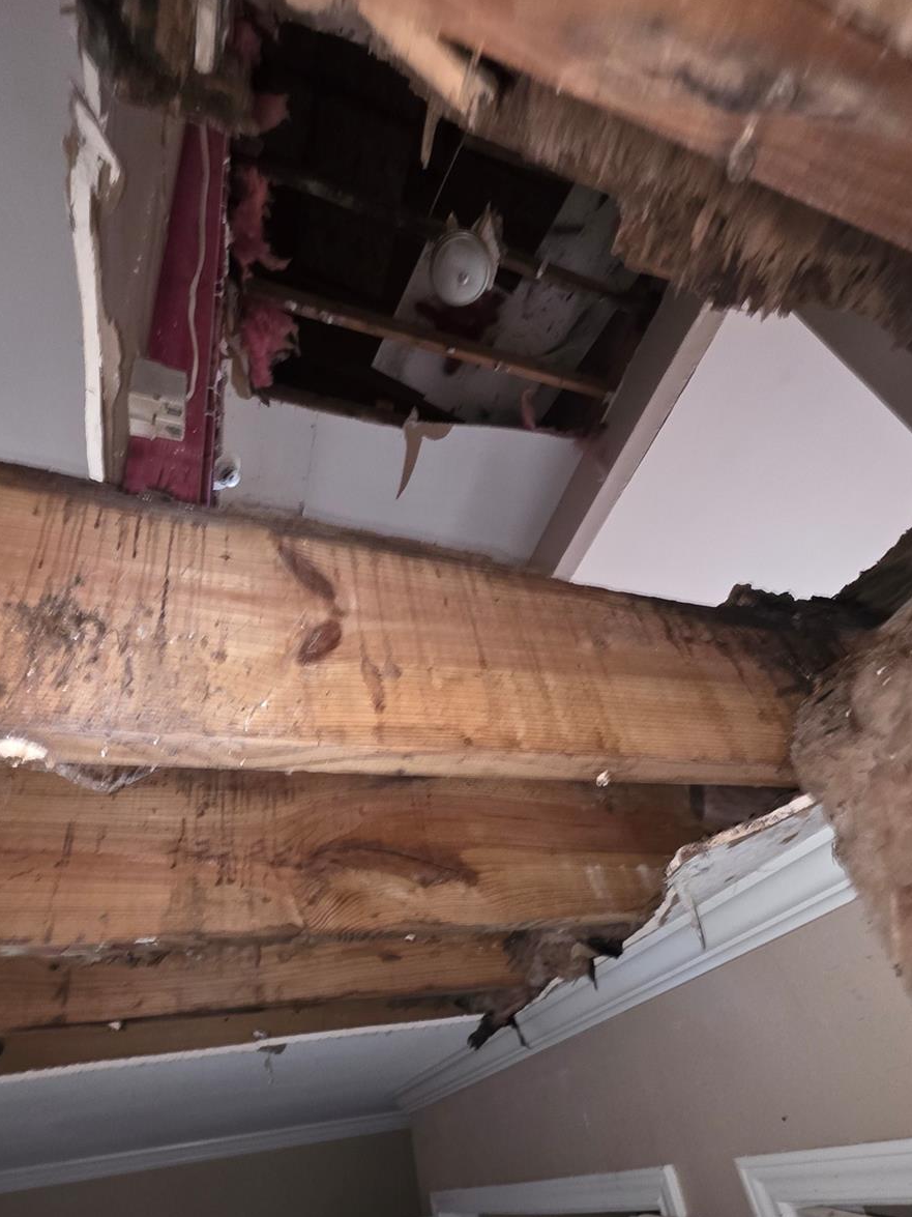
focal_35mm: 17
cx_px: 442
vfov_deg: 88.9
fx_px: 597
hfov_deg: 74.7
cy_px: 773
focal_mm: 2.2
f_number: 1.9
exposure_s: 1/9.99
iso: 1250
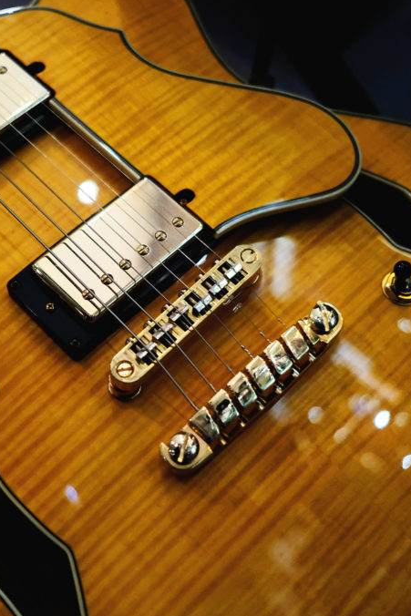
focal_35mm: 53
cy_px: 307
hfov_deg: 25.3
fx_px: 907
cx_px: 126
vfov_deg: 37.5
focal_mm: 23
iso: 4000
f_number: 2
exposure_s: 1/60
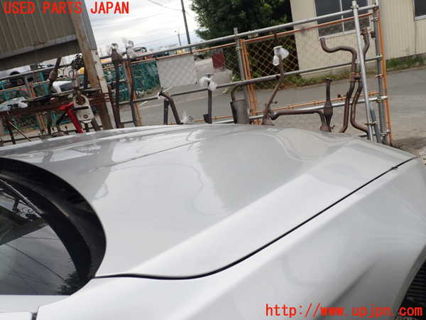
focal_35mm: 30
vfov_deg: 46.8
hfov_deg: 60.0
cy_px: 160
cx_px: 213
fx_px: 369
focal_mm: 5.4
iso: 100
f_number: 3.2
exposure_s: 1/640
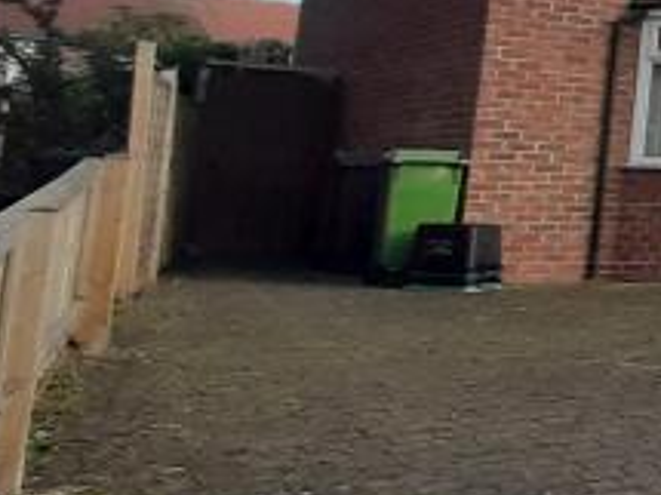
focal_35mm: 62
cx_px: 1337
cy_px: 46
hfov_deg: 18.7
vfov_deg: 23.0
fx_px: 1183
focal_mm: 1.42
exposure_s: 1/750
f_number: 2.2
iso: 40
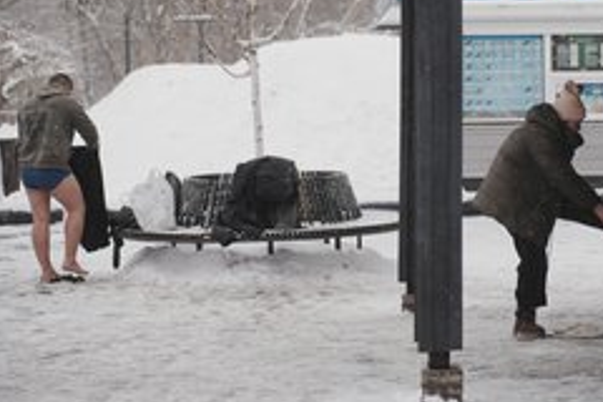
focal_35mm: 125
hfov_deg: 16.4
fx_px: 2094
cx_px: 397
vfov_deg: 10.9
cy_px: 93
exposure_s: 1/500
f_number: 3.2
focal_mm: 75
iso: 100
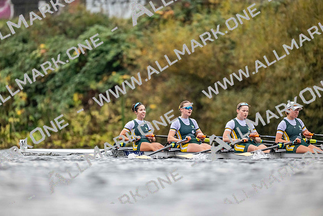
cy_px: 108
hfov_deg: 3.4
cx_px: 162
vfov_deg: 2.3
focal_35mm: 600
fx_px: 5384
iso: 4000
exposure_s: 1/2500
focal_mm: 600
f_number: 4
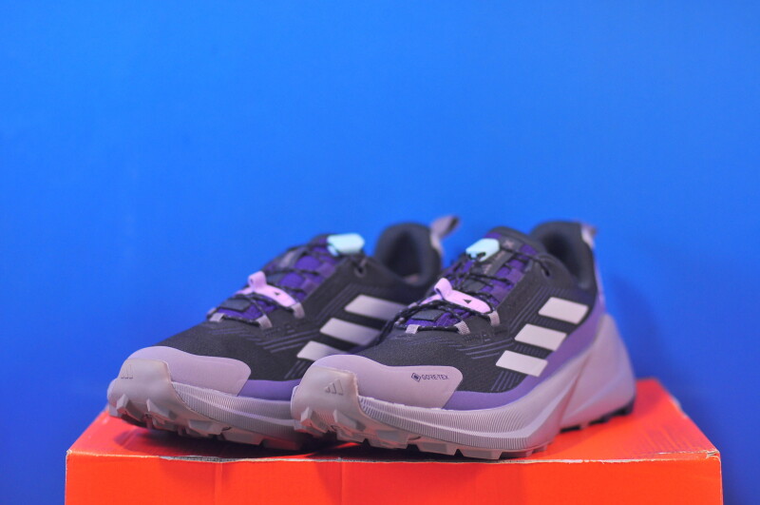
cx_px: 380
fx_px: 1581
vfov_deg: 18.1
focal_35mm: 75
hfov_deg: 27.0
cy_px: 252
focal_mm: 50
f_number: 2.2
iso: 250
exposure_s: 1/320
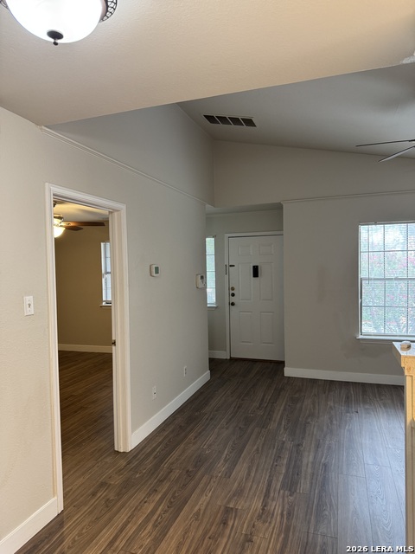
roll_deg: +1.9
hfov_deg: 56.8
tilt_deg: -2.4
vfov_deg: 71.6
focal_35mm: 24
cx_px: 208
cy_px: 277
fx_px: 384
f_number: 1.78
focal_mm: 6.76
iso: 250
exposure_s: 1/60
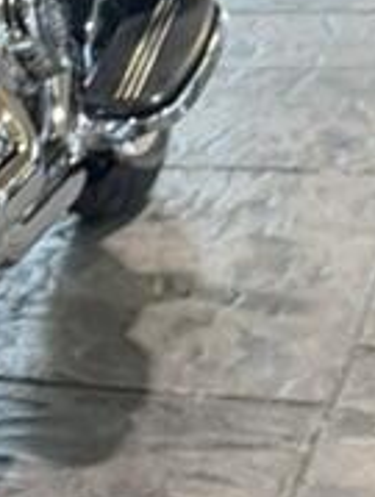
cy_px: 89
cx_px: -436
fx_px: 1972
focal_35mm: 137
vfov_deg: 14.3
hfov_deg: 9.9
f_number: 1.78
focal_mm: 6.76
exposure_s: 1/60
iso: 250
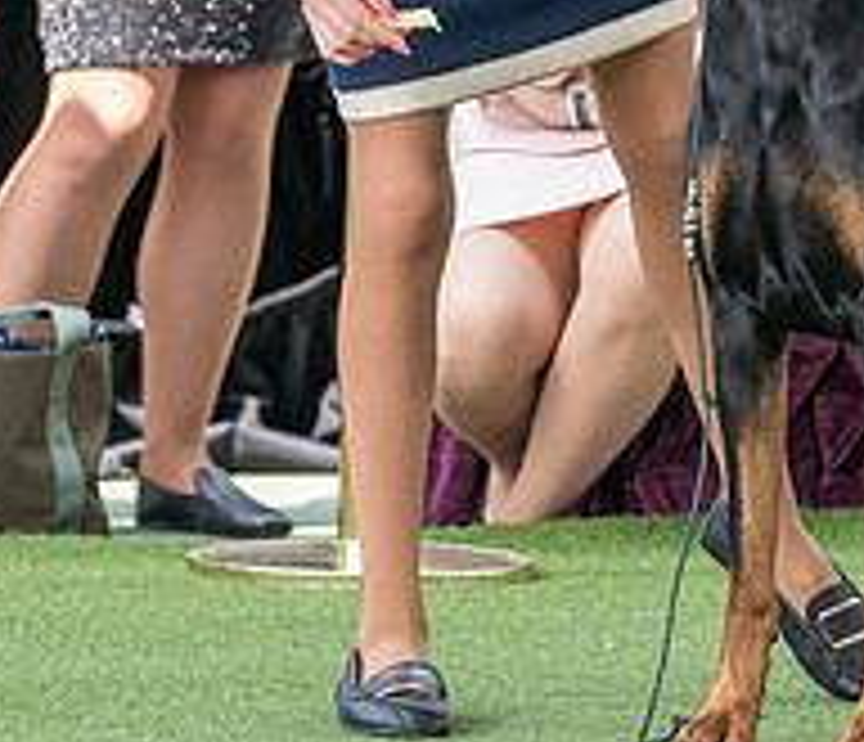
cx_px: 819
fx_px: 12716
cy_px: -213
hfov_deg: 3.9
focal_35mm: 483
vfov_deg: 3.3
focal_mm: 129
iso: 800
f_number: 4.5
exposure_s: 1/800
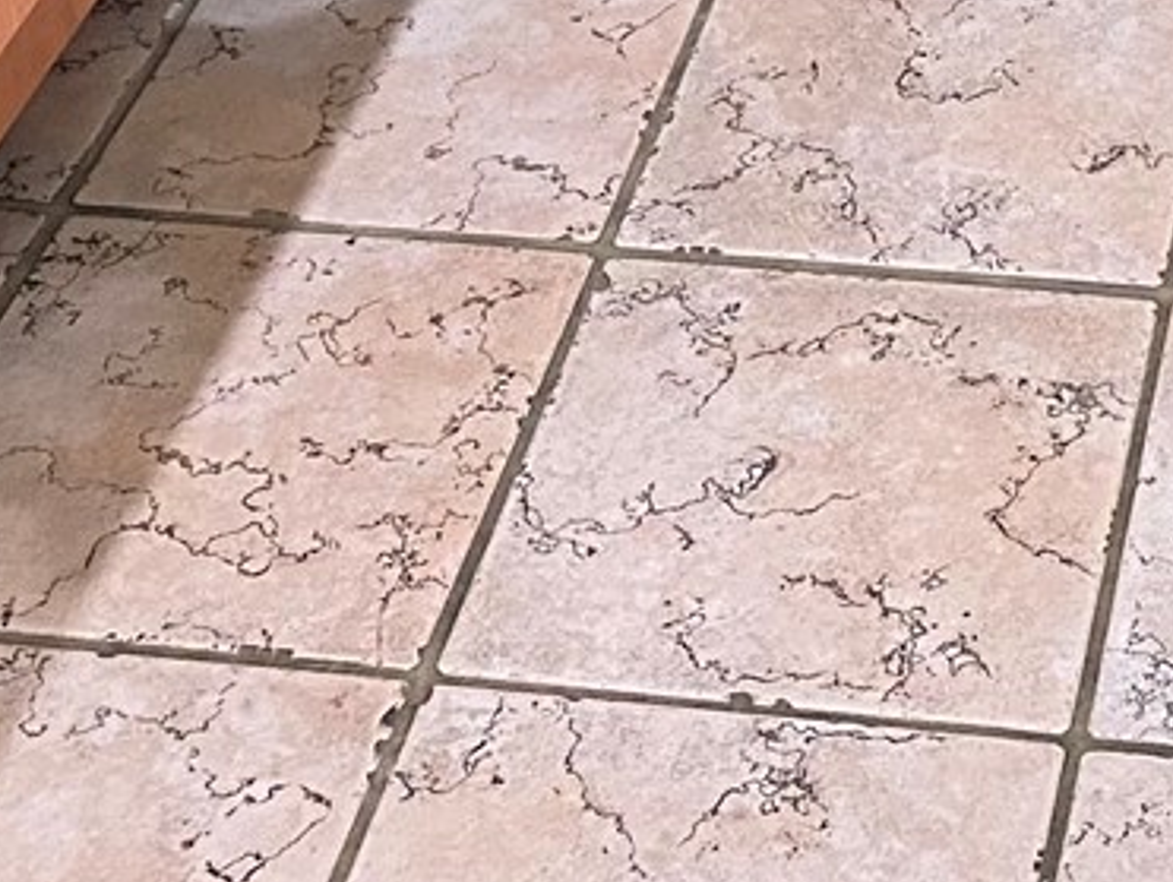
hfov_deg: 17.2
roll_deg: +2.2
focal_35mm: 112
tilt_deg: -23.1
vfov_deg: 11.9
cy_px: -863
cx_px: 1141
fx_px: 3799
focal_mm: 4.25
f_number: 1.8
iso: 250
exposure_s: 1/60
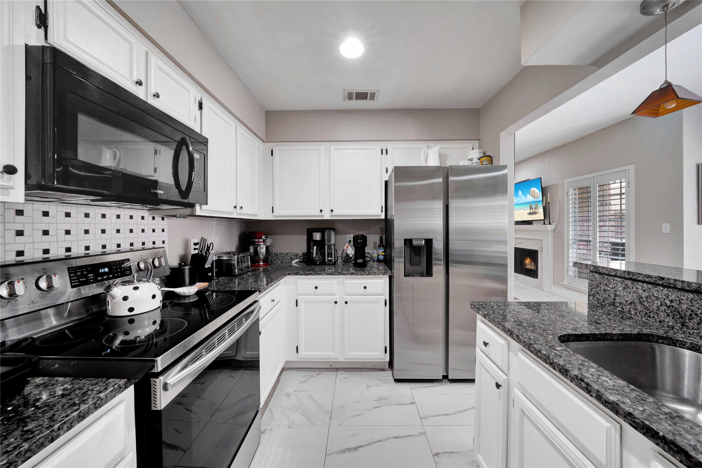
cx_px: 351
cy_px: 234
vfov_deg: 90.0
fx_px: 234
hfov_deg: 112.6
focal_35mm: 12
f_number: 11
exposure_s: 2
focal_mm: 12
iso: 100
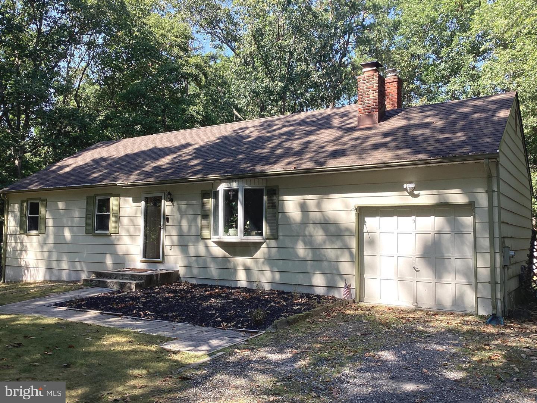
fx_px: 481
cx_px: 268
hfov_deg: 58.4
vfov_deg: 45.4
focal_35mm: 31
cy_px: 202
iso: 25
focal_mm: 3.3
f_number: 2.4
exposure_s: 1/231
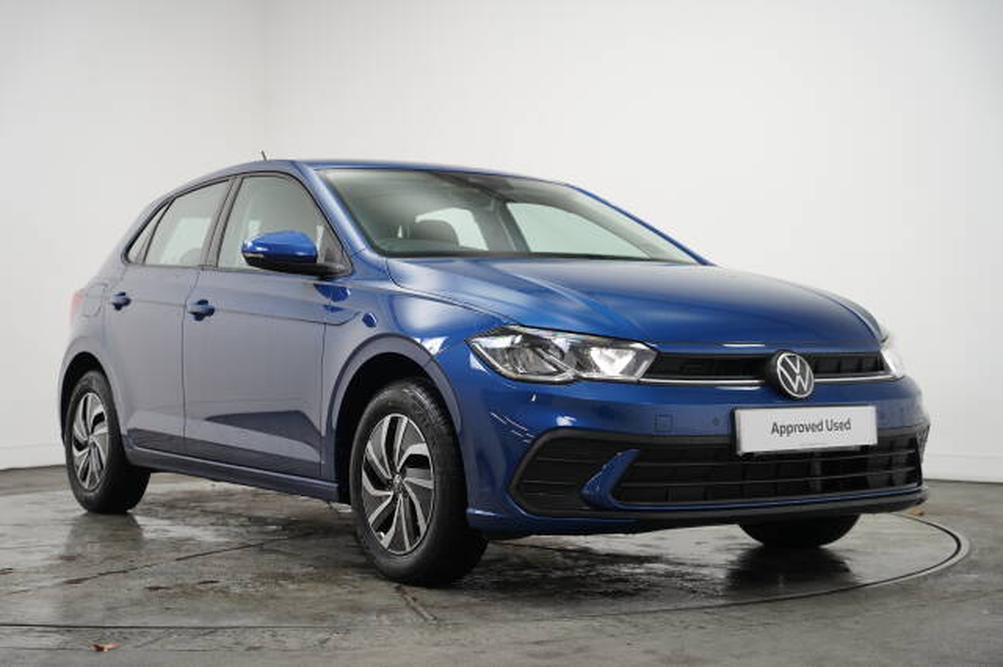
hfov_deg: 35.7
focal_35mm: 56
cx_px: 502
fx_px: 1557
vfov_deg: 24.2
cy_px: 334
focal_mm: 55.9
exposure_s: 1/160
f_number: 4
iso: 1600
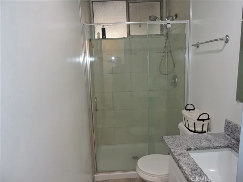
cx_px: 122
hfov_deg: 71.6
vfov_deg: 56.8
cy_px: 91
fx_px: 168
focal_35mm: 24
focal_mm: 4.3
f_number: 3.3
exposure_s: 1/40
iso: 220
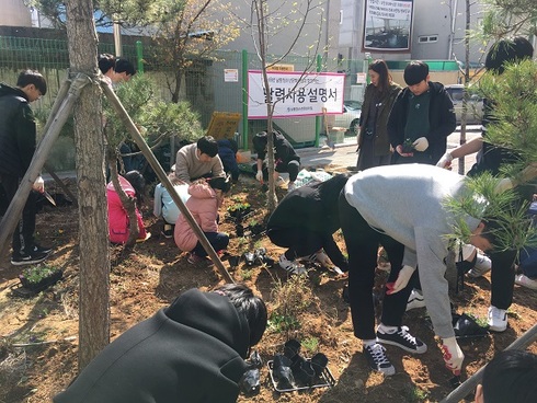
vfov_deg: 48.3
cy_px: 202
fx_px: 450
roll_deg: -0.9
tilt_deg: -12.8
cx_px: 268
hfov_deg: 61.6
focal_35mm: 29
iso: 25
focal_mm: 4.15
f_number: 2.2
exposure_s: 1/541
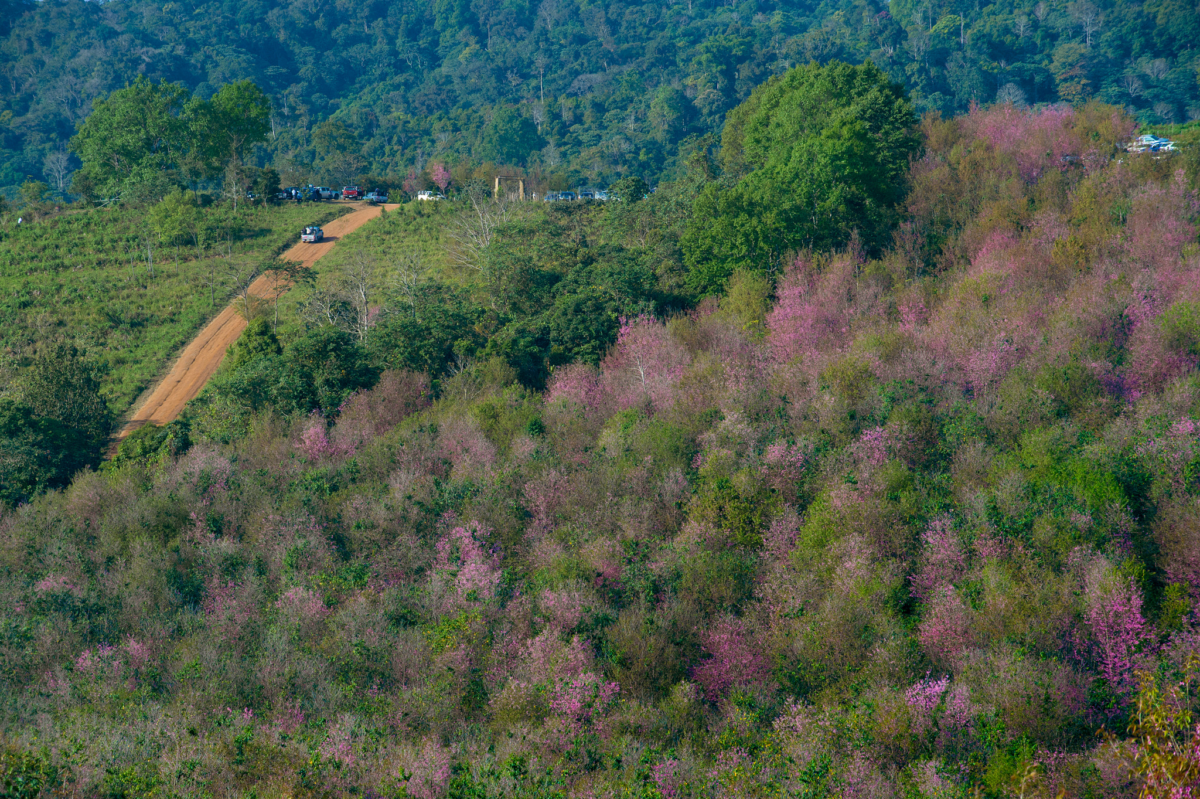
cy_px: 400
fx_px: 5164
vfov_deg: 8.8
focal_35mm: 155
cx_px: 600
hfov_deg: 13.3
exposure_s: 1/250
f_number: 11
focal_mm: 155
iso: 800
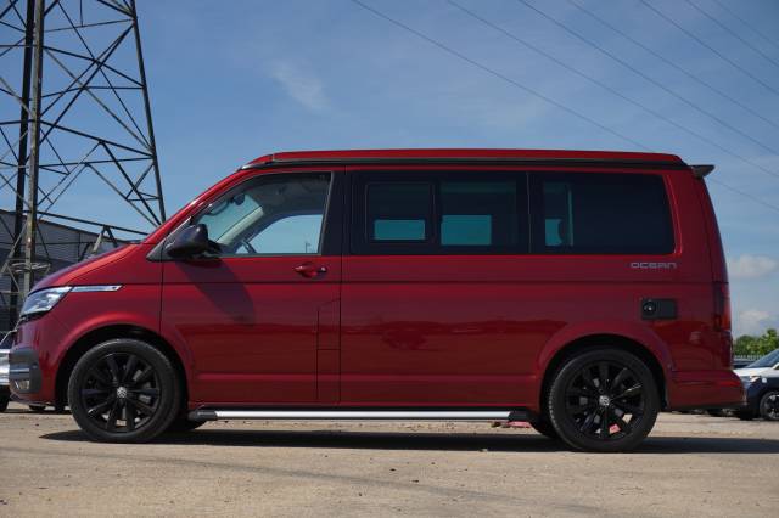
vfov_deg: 25.7
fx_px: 1135
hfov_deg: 37.9
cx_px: 390
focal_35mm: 52
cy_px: 259
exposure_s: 1/1000
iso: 200
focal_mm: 35
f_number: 5.6
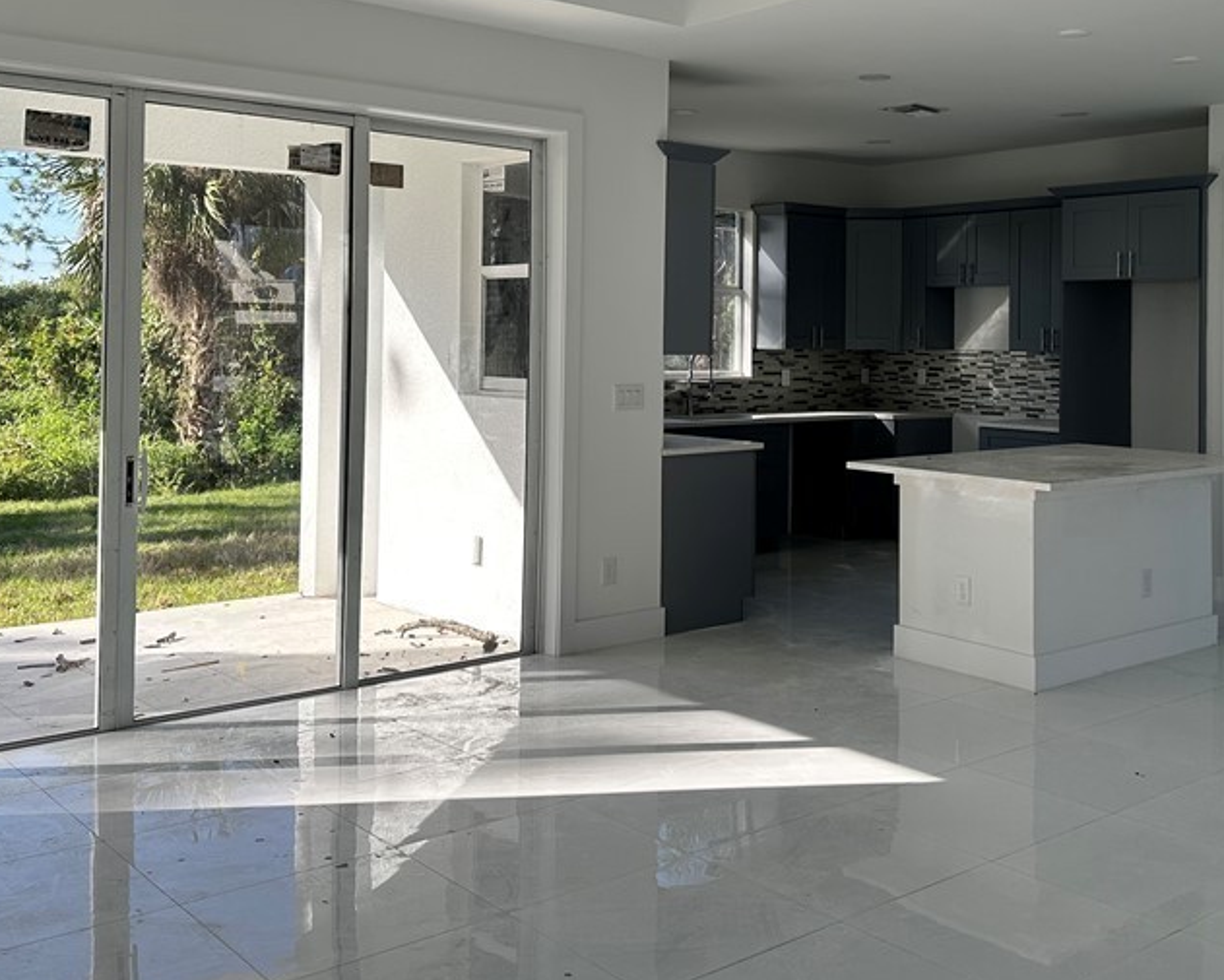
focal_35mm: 38
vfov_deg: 38.7
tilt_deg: -1.3
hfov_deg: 47.4
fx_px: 1377
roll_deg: -0.8
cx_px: 782
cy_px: 320
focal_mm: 6.86
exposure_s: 1/446
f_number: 1.78
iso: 80
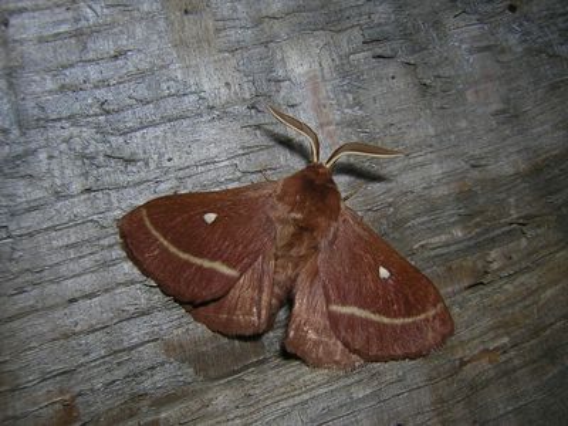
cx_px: 284
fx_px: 591
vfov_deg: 39.7
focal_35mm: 36
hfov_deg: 51.4
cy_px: 213
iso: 100
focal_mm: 4.7
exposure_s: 1/60.1
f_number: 5.2
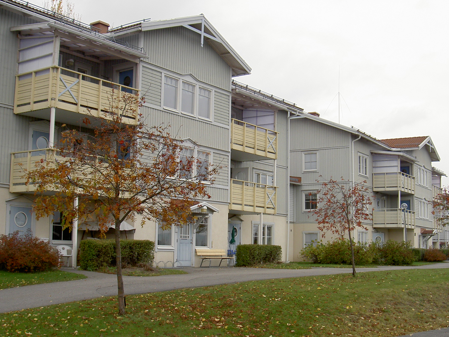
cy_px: 194
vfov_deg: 30.2
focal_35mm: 48
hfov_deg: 39.6
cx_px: 252
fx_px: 623
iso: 100
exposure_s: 1/125
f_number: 4.7
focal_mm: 8
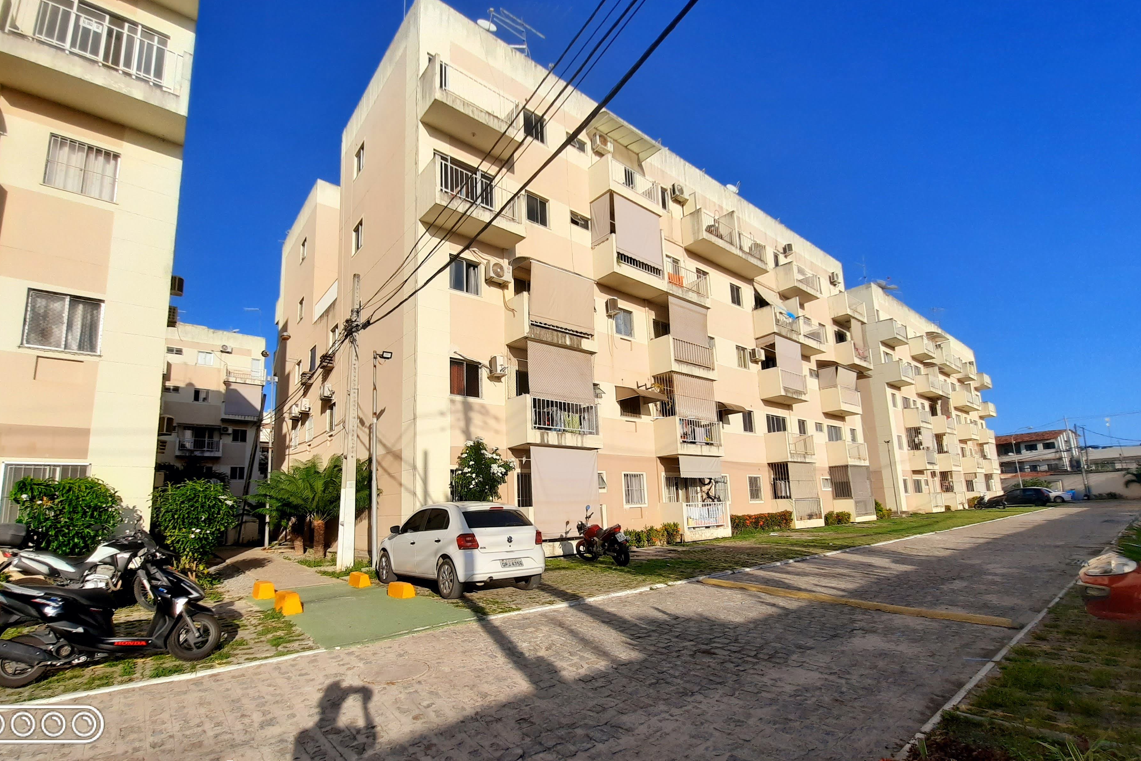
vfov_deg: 76.9
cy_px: 437
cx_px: 533
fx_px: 475
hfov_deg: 100.3
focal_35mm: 15
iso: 40
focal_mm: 1.74
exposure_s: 1/2151
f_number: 2.2
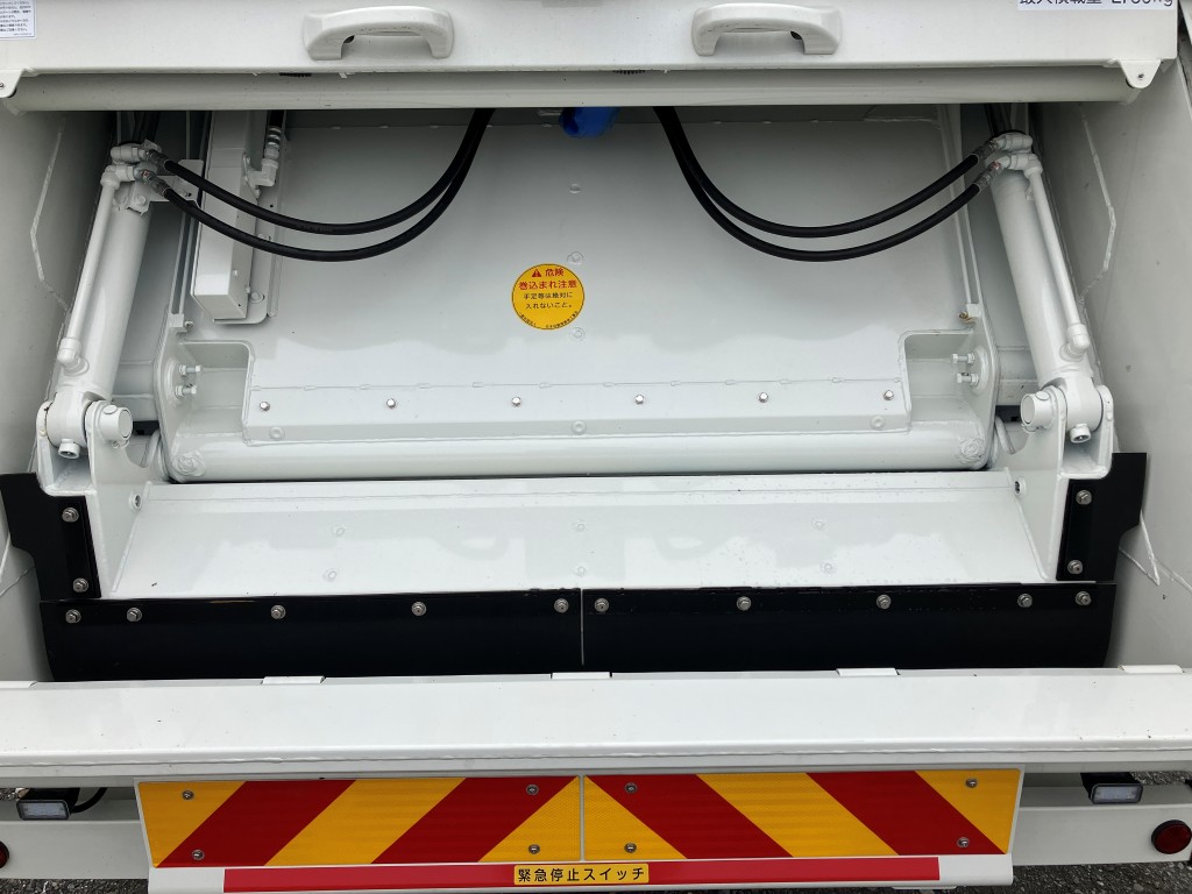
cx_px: 596
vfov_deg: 49.7
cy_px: 447
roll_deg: +2.3
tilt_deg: -19.7
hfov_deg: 63.4
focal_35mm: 28
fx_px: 964
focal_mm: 3.99
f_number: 1.8
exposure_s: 1/1869
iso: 32
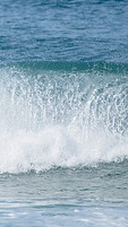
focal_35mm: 1515
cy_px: 110
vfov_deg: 1.4
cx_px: -139
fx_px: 9145
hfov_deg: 0.8
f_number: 6.3
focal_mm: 500
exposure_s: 1/2500
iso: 250
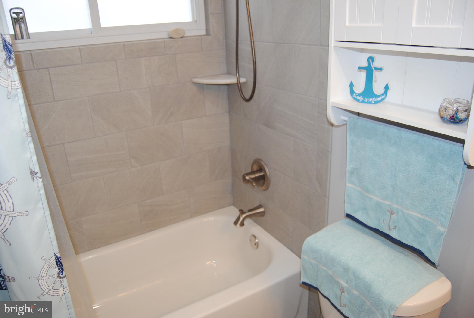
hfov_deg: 67.3
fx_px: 356
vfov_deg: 48.1
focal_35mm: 27
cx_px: 237
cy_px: 159
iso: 400
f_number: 4
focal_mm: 18
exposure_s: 1/60
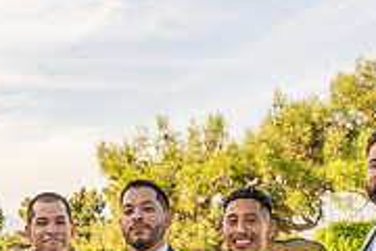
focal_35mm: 86
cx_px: 128
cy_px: 307
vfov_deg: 15.3
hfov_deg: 23.5
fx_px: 898
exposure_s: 1/160
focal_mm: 24
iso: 100
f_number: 5.6
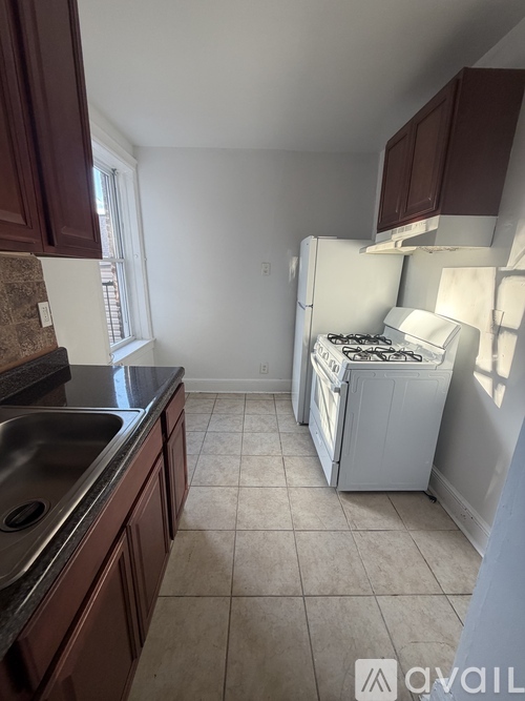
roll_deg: -1.5
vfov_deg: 102.1
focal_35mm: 14
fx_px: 283
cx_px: 262
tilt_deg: -14.2
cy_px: 350
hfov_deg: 85.7
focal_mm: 2.22
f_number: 2.2
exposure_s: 1/121
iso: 160
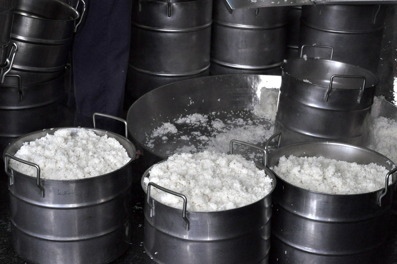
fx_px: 826
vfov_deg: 18.1
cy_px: 132
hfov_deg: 27.0
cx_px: 198
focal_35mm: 75
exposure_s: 1/60
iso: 800
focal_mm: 50
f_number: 8
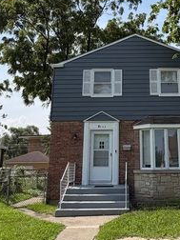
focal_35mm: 37
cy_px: 105
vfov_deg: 50.0
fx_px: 257
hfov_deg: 37.7
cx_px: 135
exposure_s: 1/1087
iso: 25
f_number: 2.2
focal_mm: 2.22
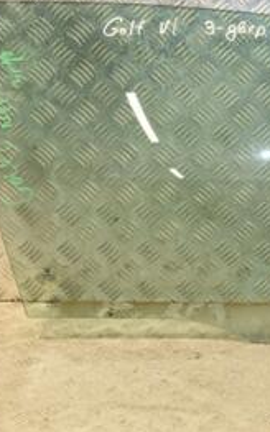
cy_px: 110
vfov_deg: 23.6
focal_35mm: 87
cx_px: 338
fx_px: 1028
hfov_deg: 14.4
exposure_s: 1/200
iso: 800
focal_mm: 25
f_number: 5
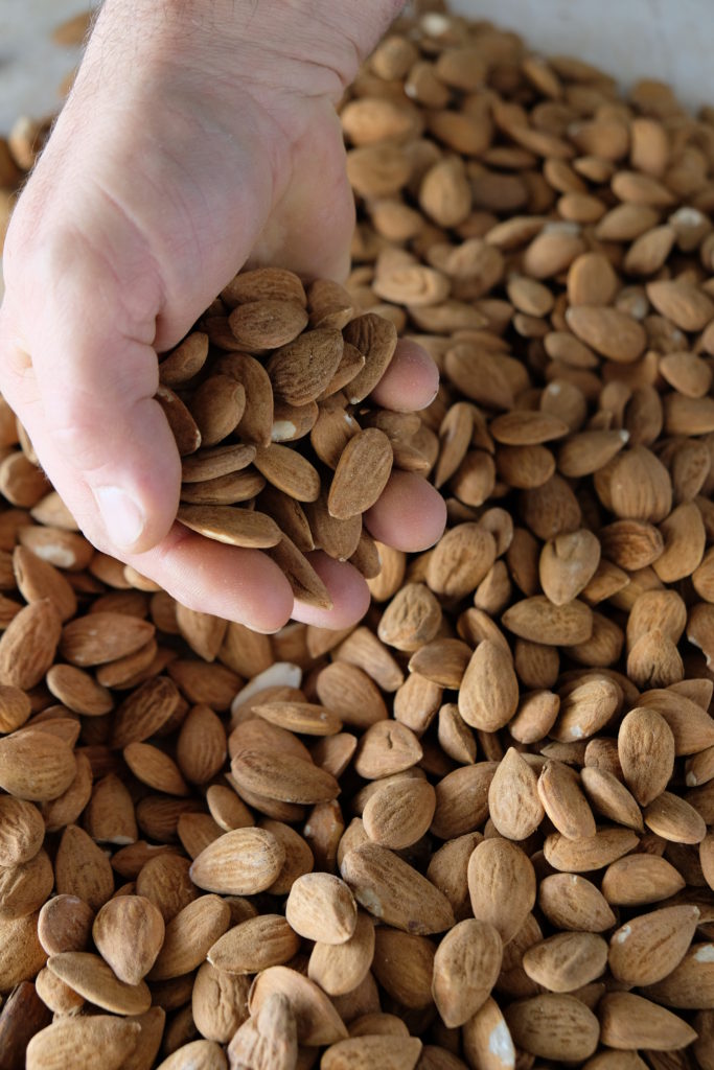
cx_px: 357
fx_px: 1338
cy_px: 535
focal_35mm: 45
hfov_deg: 29.9
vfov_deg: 43.6
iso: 500
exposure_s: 1/60
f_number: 4
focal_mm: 30.2
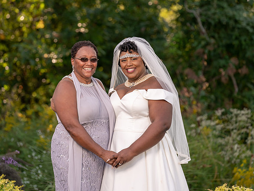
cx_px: 114
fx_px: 1644
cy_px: 92
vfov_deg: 6.6
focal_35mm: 224
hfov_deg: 8.8
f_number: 4
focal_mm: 198
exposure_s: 1/250
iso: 100
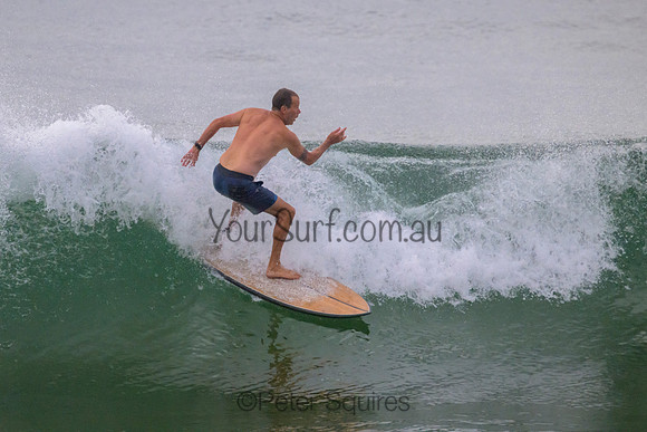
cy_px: 173
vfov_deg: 1.4
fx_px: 17218
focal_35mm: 958
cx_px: 260
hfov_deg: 2.2
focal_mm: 800
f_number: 11
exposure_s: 1/2000
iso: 3200
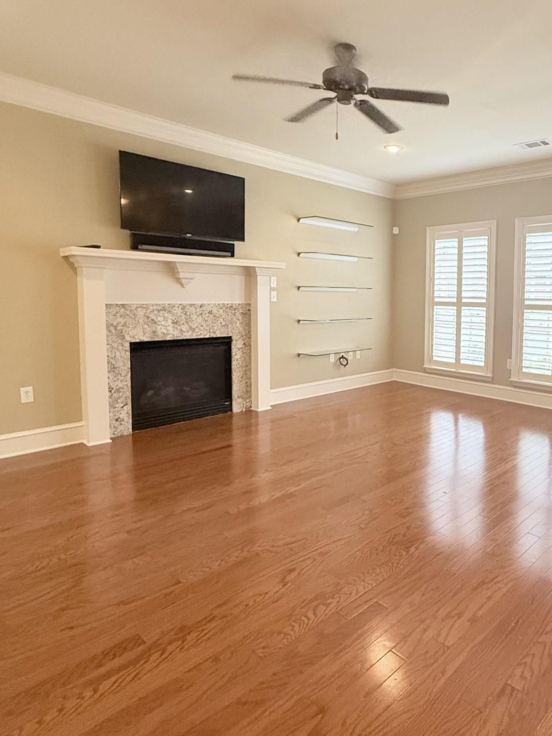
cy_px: 330
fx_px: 468
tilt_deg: -4.6
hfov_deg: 57.3
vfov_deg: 76.2
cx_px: 429
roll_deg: -1.7
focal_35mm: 22
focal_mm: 2.22
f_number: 2.2
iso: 400
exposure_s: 1/120
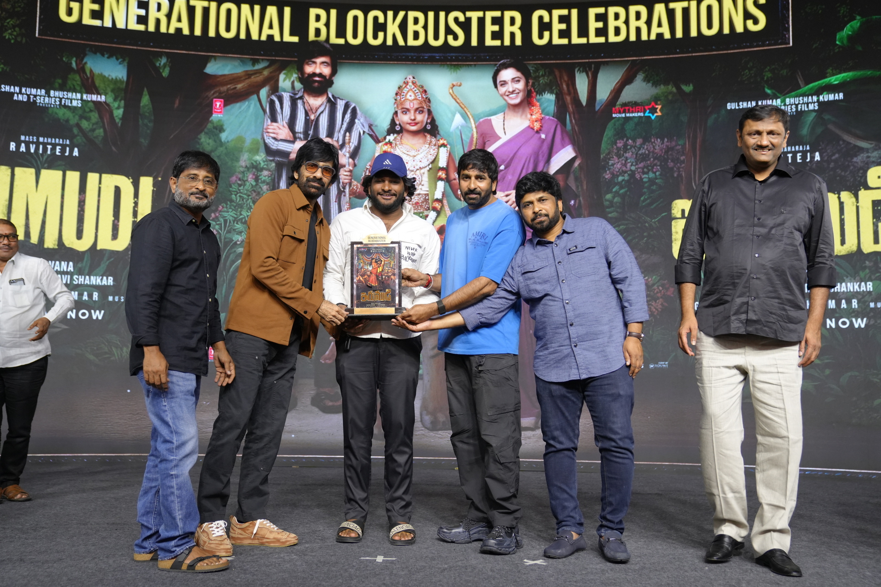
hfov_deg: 54.4
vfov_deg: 37.9
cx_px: 440
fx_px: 857
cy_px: 294
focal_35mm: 35
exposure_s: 1/160
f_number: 3.5
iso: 1600
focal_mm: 35
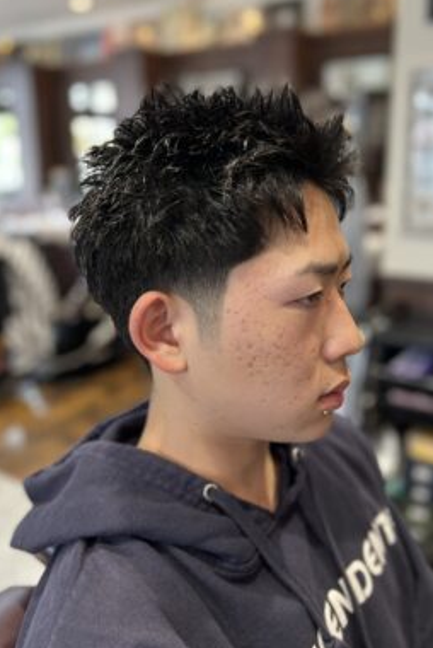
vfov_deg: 58.6
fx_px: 576
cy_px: 302
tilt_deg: -13.1
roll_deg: +0.4
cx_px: 230
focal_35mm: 32
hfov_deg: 41.2
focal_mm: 5.7
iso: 100
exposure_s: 1/100
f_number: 1.5
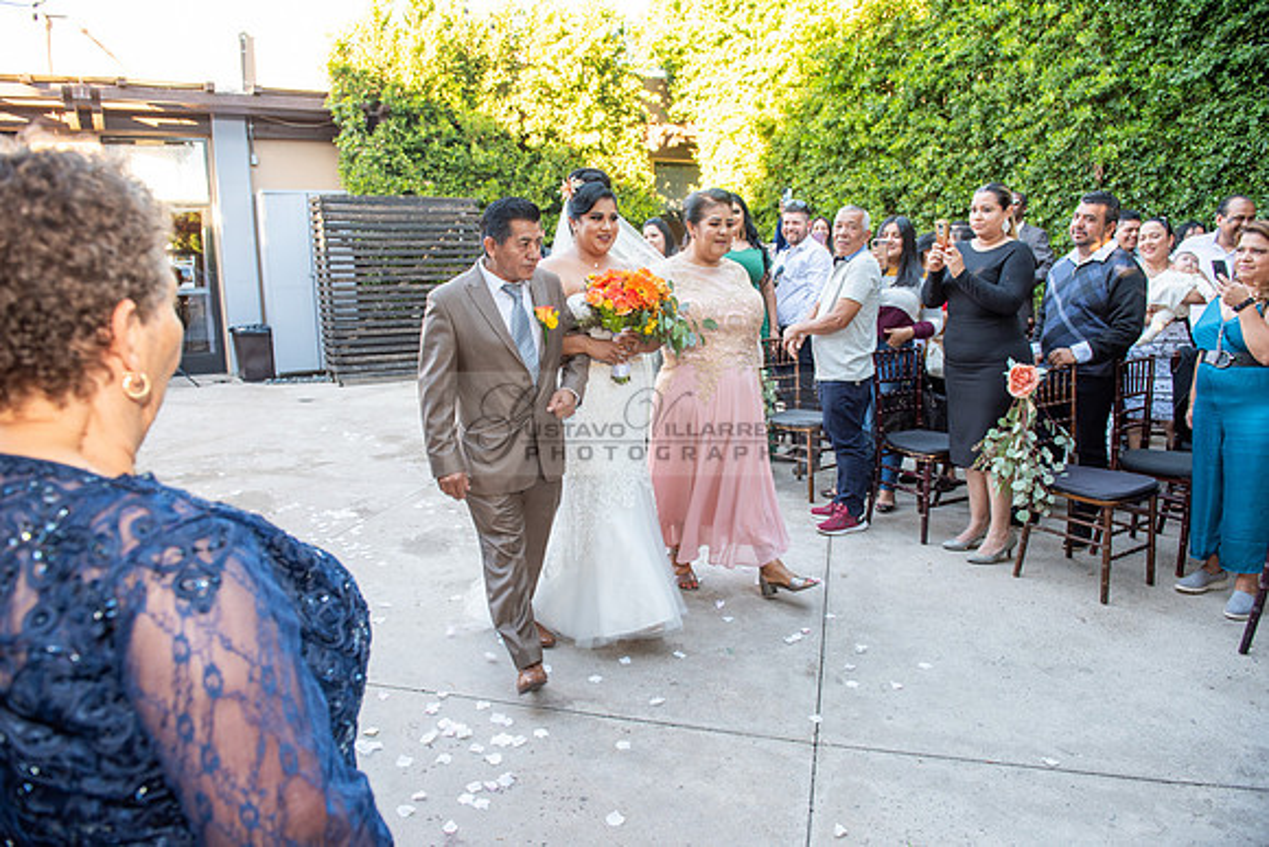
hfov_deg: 73.7
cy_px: 424
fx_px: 846
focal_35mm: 24
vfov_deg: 53.2
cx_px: 634
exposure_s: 1/100
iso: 320
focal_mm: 24
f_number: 4.5
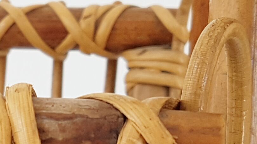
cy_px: 165
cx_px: -112
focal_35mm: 101
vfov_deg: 11.8
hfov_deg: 19.0
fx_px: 688
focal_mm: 4.2
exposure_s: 1/174
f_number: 1.7
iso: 50
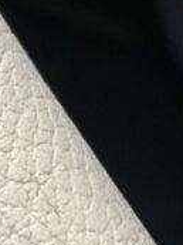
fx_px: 1177
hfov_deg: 8.3
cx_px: -233
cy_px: 127
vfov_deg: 11.8
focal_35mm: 167
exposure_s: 1/17
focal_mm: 4
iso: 100
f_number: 1.8
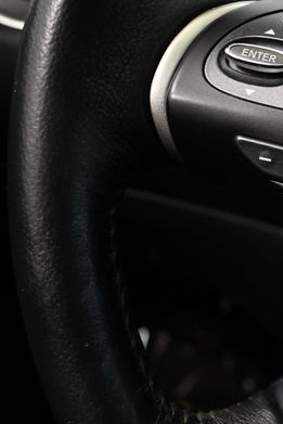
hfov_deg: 21.7
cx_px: 321
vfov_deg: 33.9
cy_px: 204
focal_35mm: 59
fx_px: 695
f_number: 3.5
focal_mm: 18
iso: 2200
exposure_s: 1/125
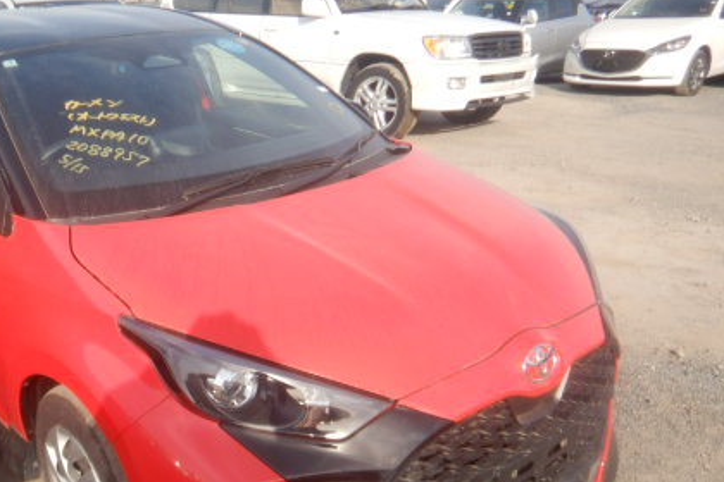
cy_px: 318
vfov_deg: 34.7
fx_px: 764
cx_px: 202
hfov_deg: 49.1
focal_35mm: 38
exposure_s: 1/250
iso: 125
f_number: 2.8
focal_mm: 4.3
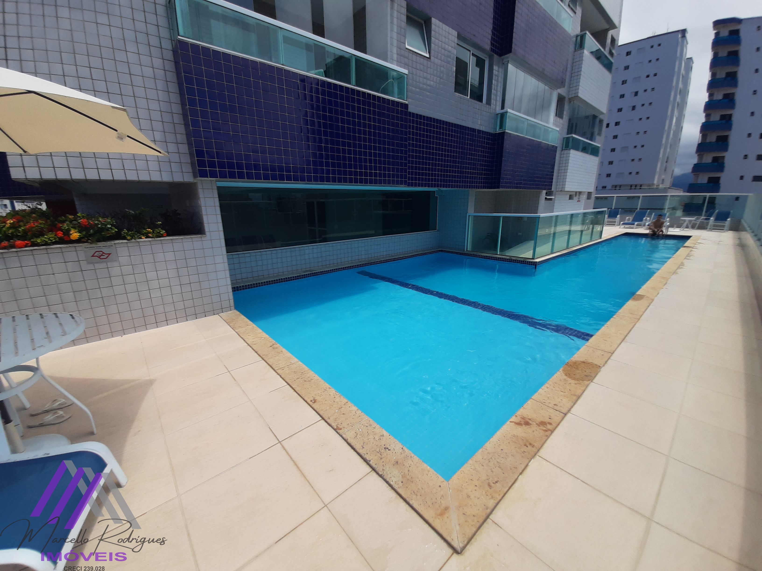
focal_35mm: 13
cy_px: 286
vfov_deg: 89.9
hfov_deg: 106.2
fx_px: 286
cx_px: 381
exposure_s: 1/1815
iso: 40
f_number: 2.2
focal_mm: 1.42
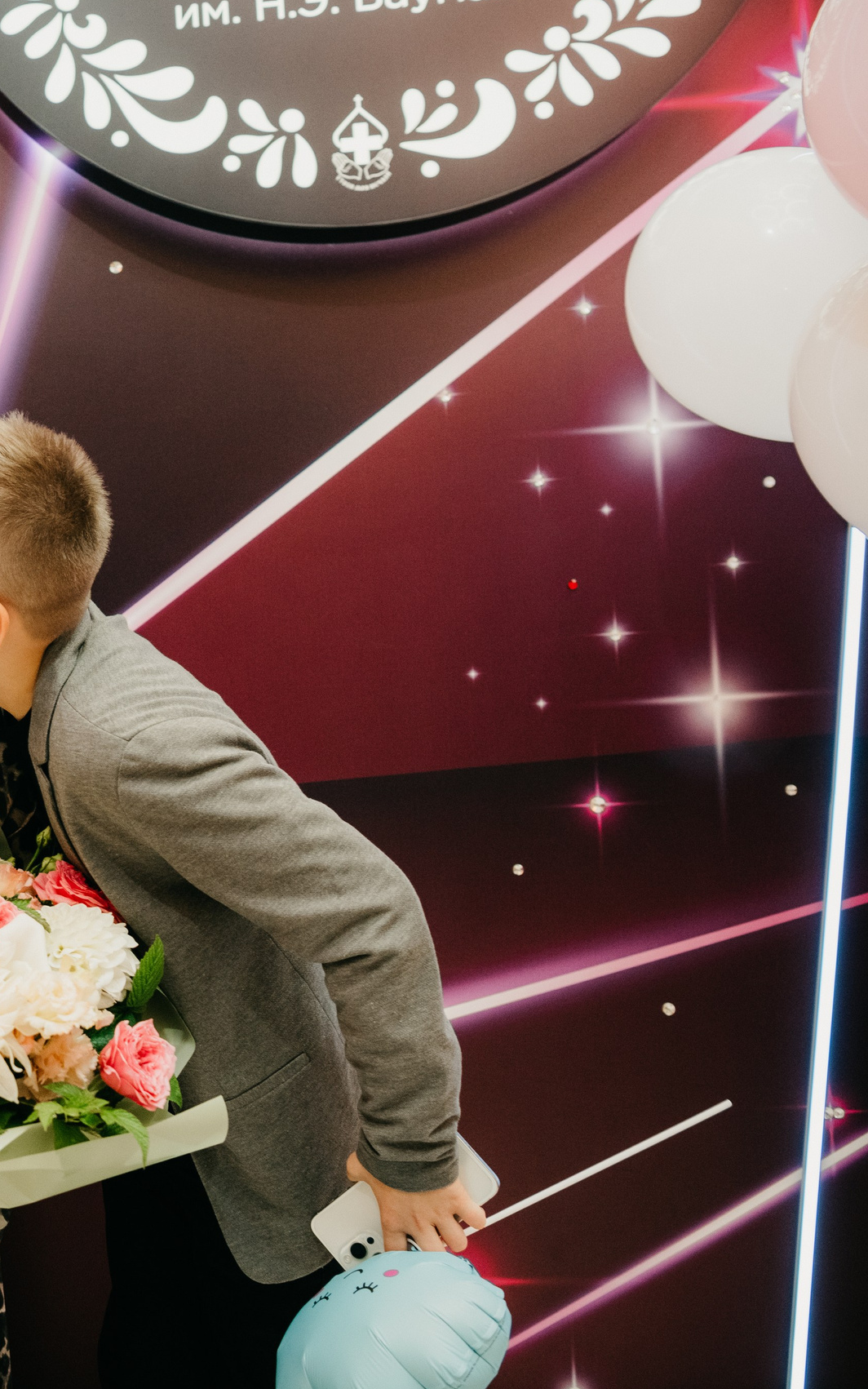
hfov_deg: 25.4
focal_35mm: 46
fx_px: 1741
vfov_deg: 43.5
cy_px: 694
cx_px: -144
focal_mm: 30
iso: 640
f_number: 4
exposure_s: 1/160
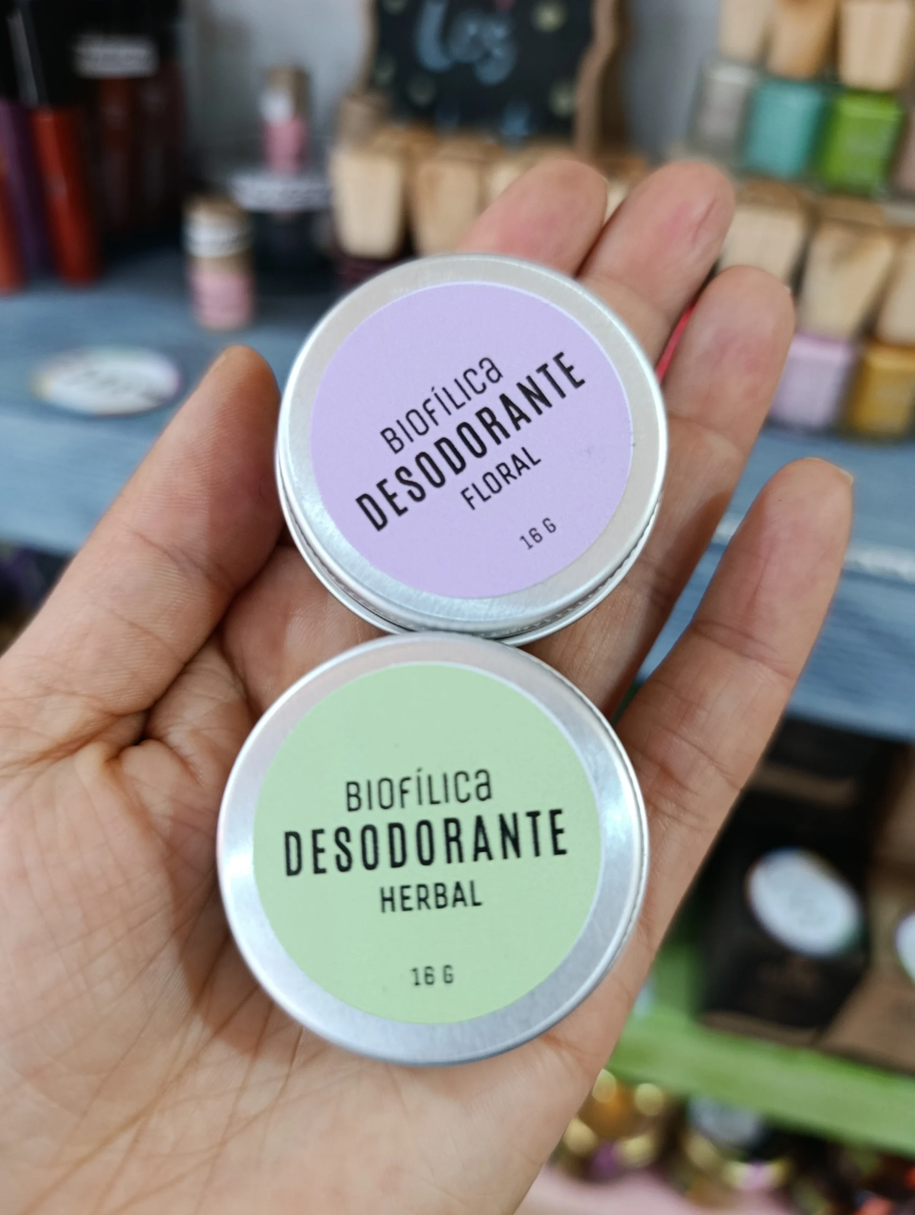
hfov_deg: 59.0
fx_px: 808
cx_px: 458
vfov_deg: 73.8
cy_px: 608
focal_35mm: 23
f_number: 1.65
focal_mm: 6.11
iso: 1298
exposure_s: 1/30
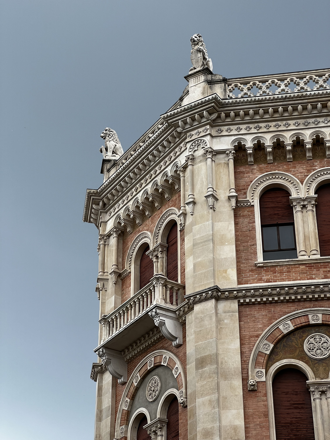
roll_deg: +0.4
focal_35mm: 77
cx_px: 165
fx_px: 979
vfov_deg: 25.3
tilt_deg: +33.1
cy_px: 220
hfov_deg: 19.1
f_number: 2.8
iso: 32
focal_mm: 9
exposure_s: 1/178
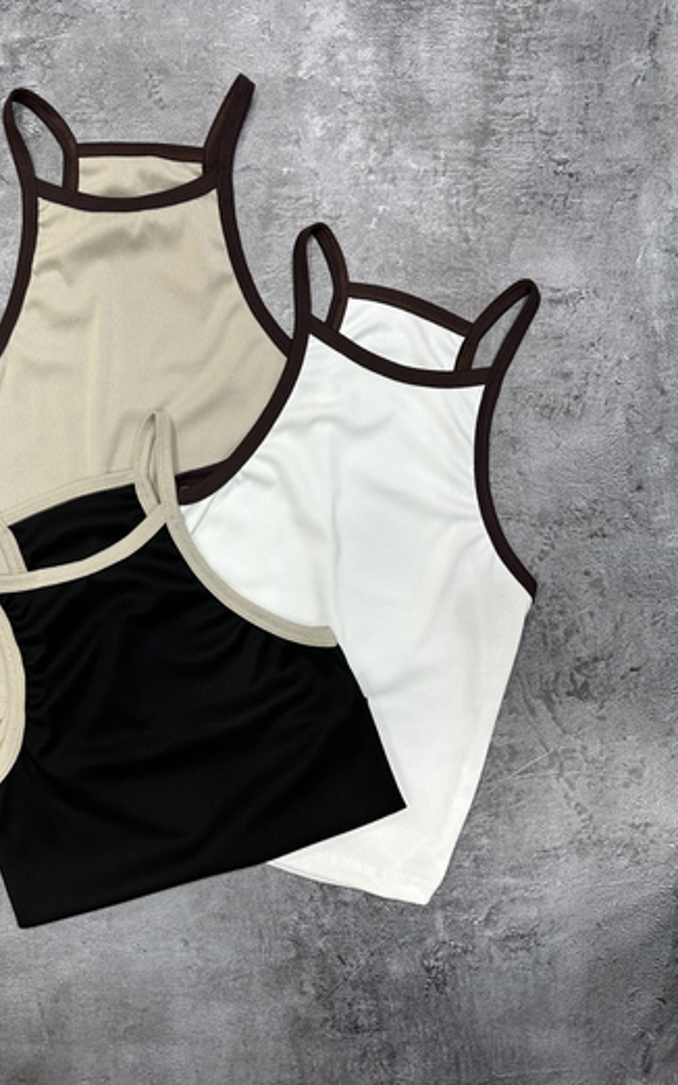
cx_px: 270
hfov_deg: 47.3
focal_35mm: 26
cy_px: 544
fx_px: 769
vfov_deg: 70.4
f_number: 1.78
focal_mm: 6.86
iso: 125
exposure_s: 1/100
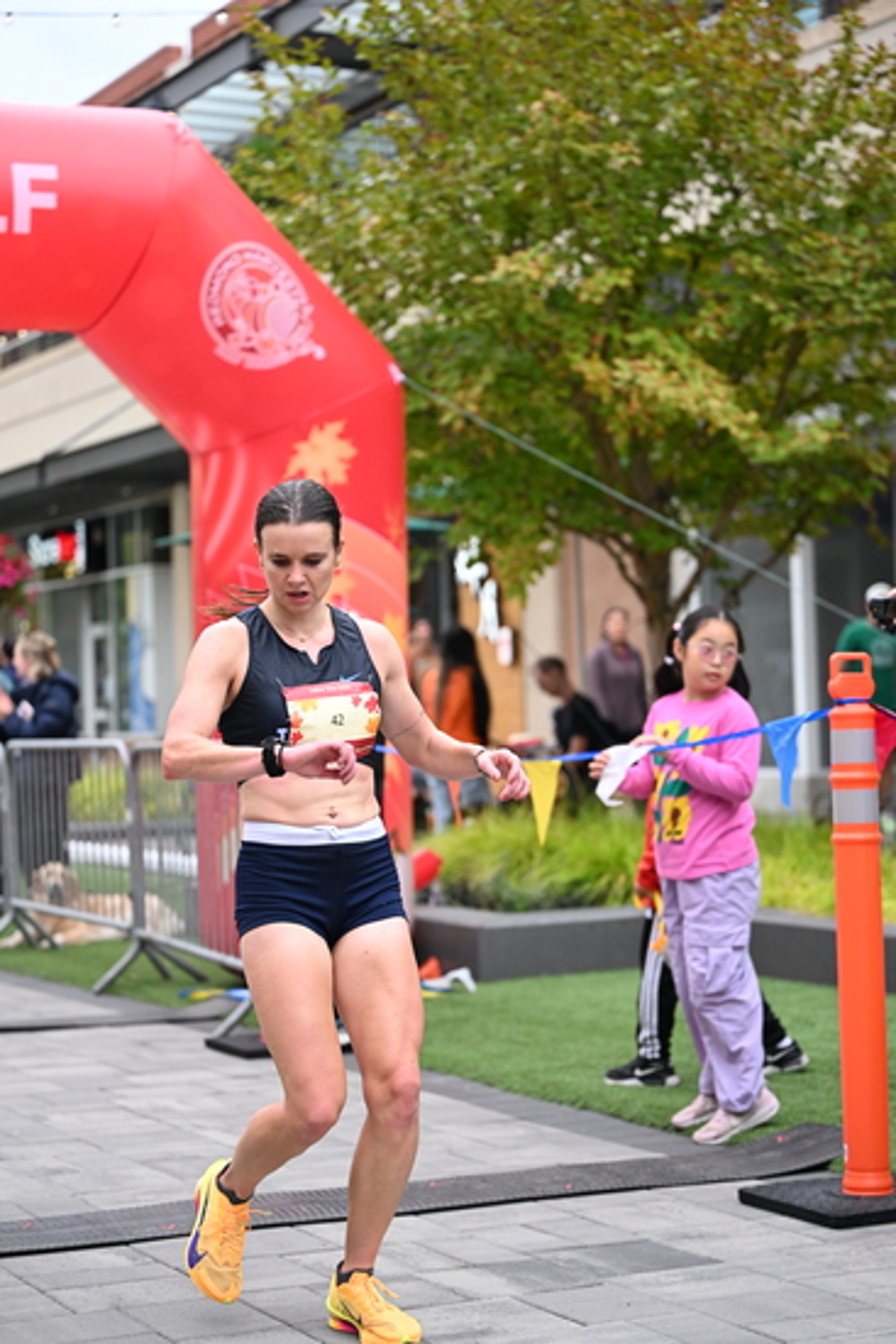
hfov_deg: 19.5
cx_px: 448
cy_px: 672
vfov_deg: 28.8
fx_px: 2611
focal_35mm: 70
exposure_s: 1/1000
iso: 1600
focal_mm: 70
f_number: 2.8
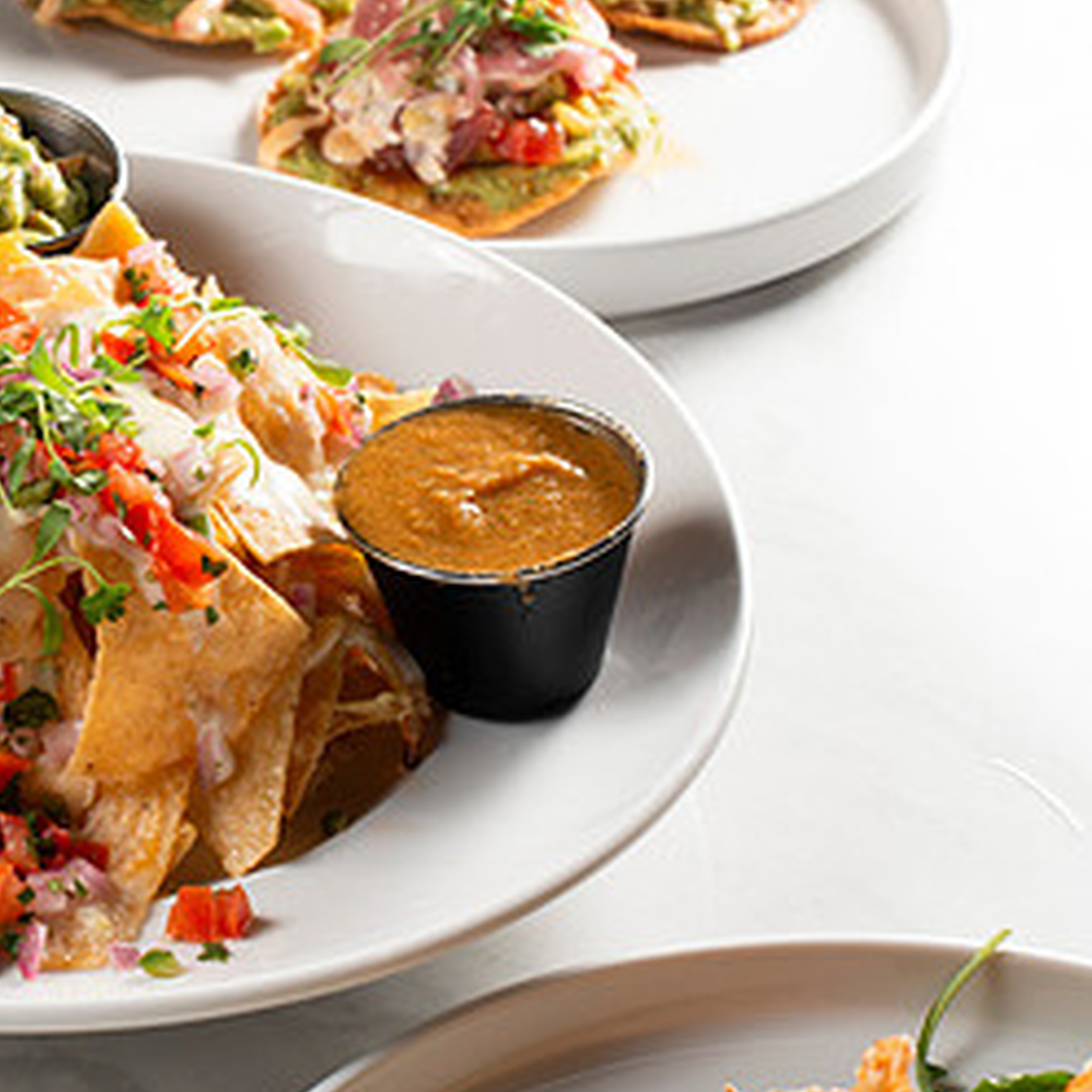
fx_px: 3569
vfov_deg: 17.4
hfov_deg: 17.0
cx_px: -9
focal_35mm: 100
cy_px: 445
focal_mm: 50
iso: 250
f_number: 8
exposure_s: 1/250
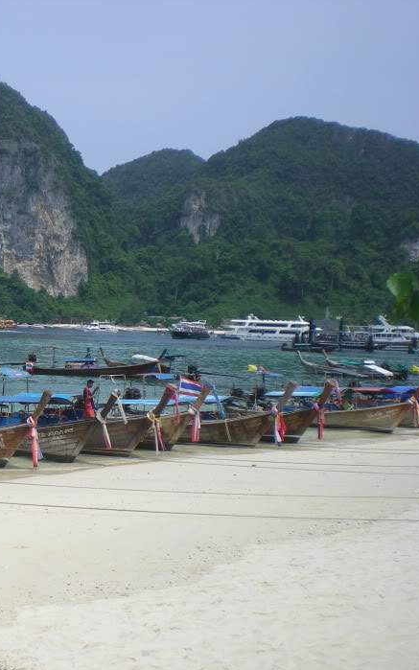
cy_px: 365
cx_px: -44
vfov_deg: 34.5
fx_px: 1078
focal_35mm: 59
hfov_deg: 20.9
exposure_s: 1/588
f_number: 4.6
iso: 50
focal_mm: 6.3
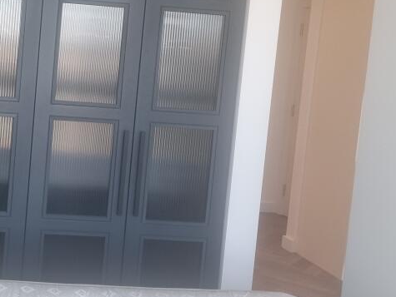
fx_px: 641
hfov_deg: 32.0
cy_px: 110
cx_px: 13
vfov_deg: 26.0
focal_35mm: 56
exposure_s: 1/100
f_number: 1.8
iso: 125
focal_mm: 5.4
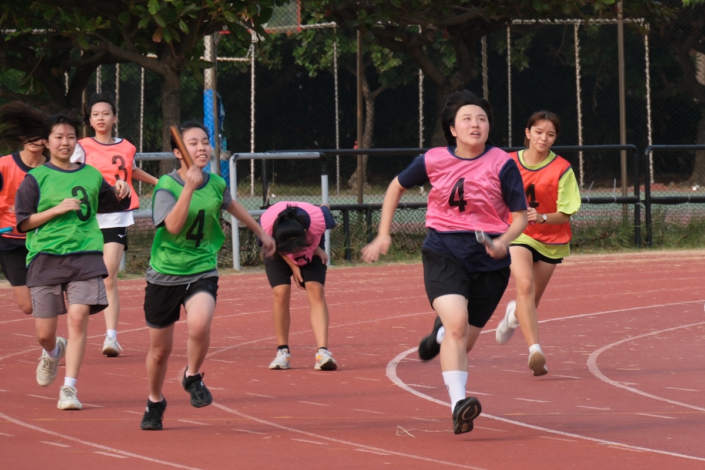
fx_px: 3544
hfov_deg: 11.4
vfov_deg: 7.6
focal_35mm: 181
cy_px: 235
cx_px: 352
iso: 125
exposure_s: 1/200
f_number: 6.4
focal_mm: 120.6
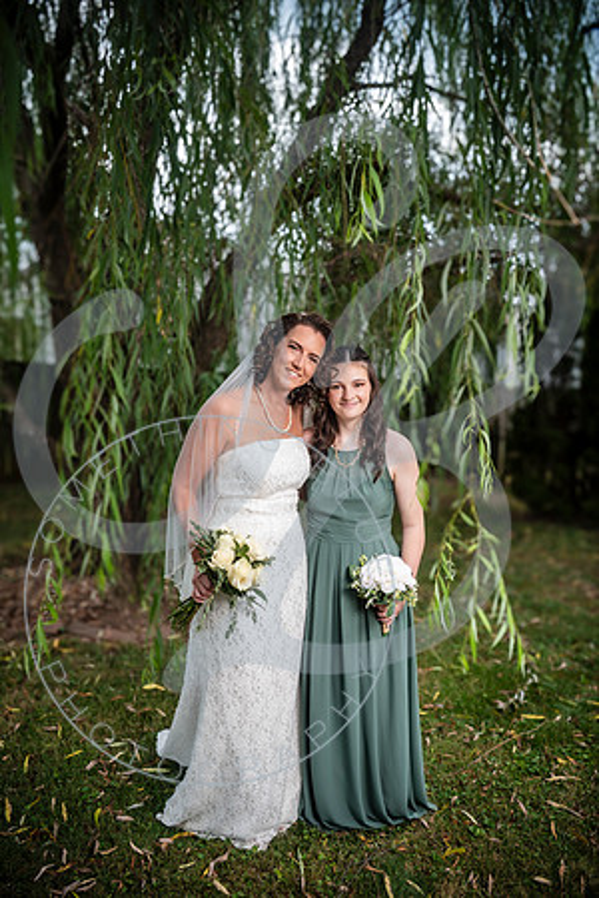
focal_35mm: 28
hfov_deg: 46.4
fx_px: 699
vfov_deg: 65.5
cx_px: 300
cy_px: 449
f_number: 2.8
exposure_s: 1/250
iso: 100
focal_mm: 28
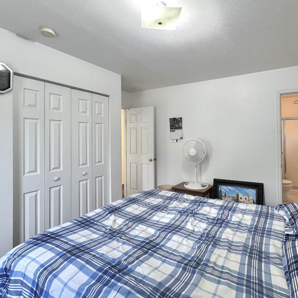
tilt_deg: -0.7
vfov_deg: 77.5
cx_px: 178
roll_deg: +0.7
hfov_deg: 76.8
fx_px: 185
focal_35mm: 19
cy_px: 136
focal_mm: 2.22
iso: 200
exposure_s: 1/120
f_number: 2.2
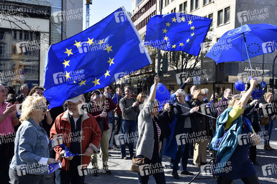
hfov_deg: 44.5
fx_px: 338
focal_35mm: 44
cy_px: 92
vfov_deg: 30.5
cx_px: 138
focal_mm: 44
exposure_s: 1/250
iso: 250
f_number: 8
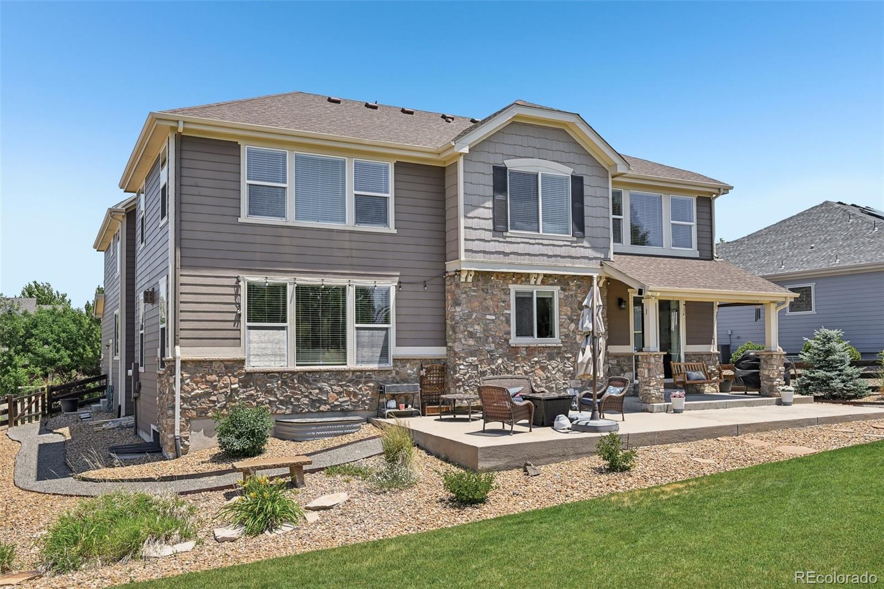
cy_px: 294
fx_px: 736
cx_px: 442
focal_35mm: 30
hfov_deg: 61.9
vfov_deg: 43.6
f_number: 10
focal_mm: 30
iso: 64
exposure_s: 1/50
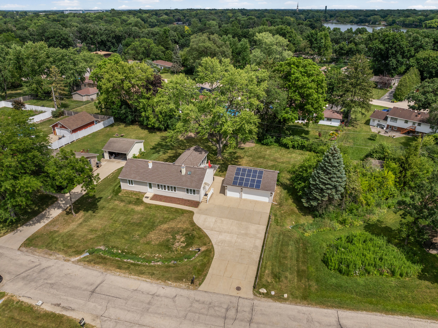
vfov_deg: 56.8
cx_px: 219
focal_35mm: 24
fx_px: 304
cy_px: 164
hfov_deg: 71.6
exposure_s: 1/5000
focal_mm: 12.29
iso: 110
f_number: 2.8
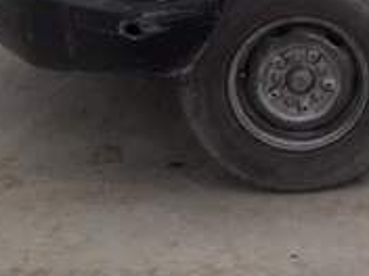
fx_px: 1119
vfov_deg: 13.3
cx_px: 476
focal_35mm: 105
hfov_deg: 17.6
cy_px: -139
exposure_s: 1/233
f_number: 1.9
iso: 40
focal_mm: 3.7
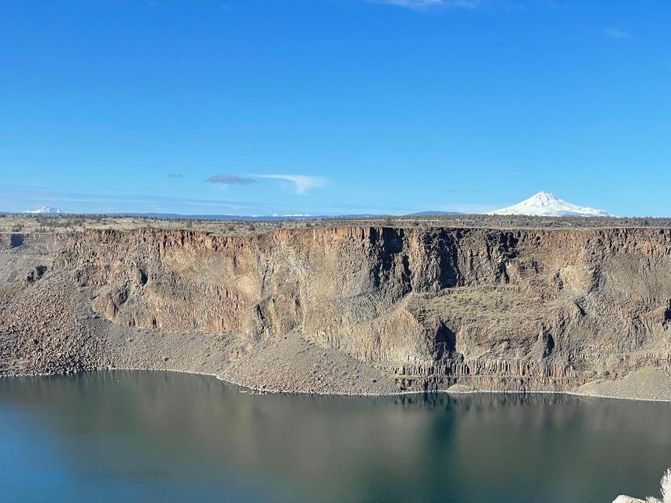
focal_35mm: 52
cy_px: 252
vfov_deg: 28.0
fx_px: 1008
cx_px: 336
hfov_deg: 36.8
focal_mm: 6
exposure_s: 1/1916
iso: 25
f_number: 2
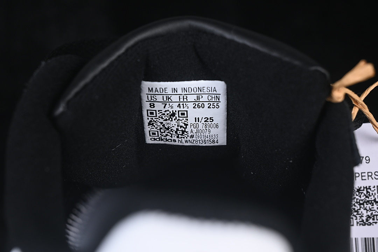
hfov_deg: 27.0
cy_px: 126
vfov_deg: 18.2
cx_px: 189
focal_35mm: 75
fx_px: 787
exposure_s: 1/60
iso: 160
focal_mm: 50
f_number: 7.1
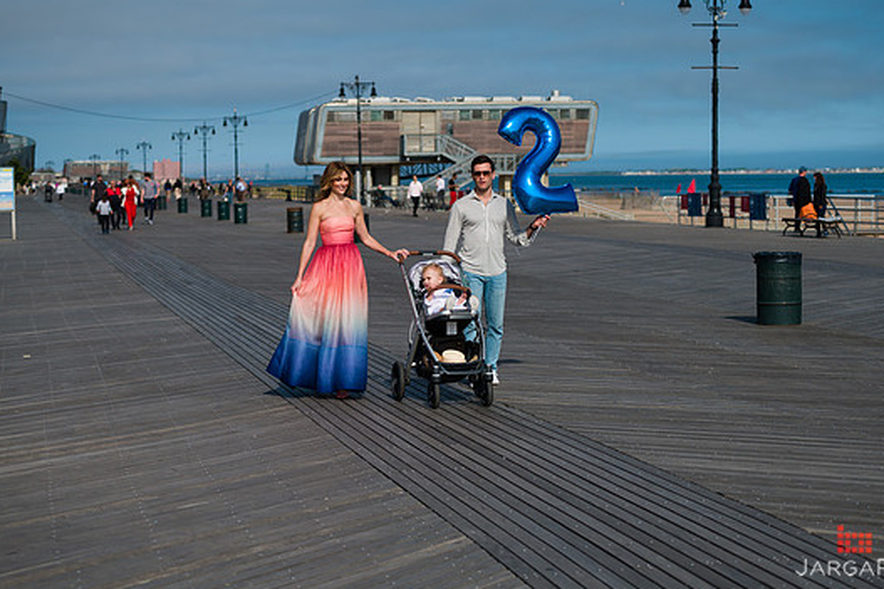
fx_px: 1890
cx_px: 470
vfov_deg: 17.7
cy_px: 289
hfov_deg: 26.3
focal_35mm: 77
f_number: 4
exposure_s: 1/6400
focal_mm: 70
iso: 200
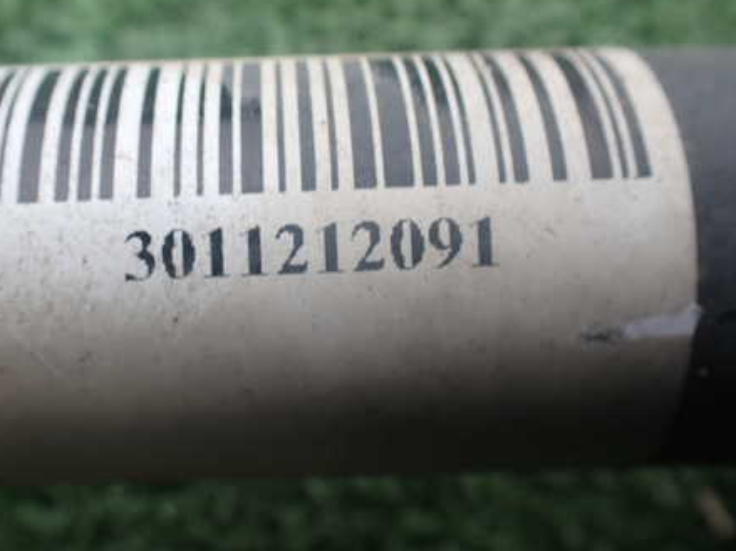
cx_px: 278
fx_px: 871
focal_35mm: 41
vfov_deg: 35.1
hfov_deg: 45.4
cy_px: 286
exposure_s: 1/200
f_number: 3.2
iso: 100
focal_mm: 5.4
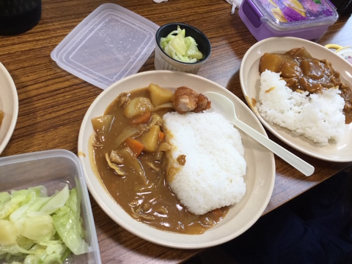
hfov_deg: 58.4
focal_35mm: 31
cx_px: 176
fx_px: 315
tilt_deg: -55.4
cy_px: 132
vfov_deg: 45.4
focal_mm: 3.3
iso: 25
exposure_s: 1/30
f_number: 2.4
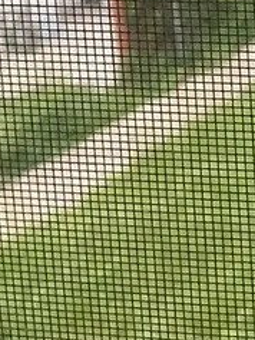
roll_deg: +0.8
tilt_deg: -12.8
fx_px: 1295
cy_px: 30
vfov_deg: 14.8
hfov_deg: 10.3
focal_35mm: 132
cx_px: 521
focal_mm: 3
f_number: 1.8
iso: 16
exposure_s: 1/307
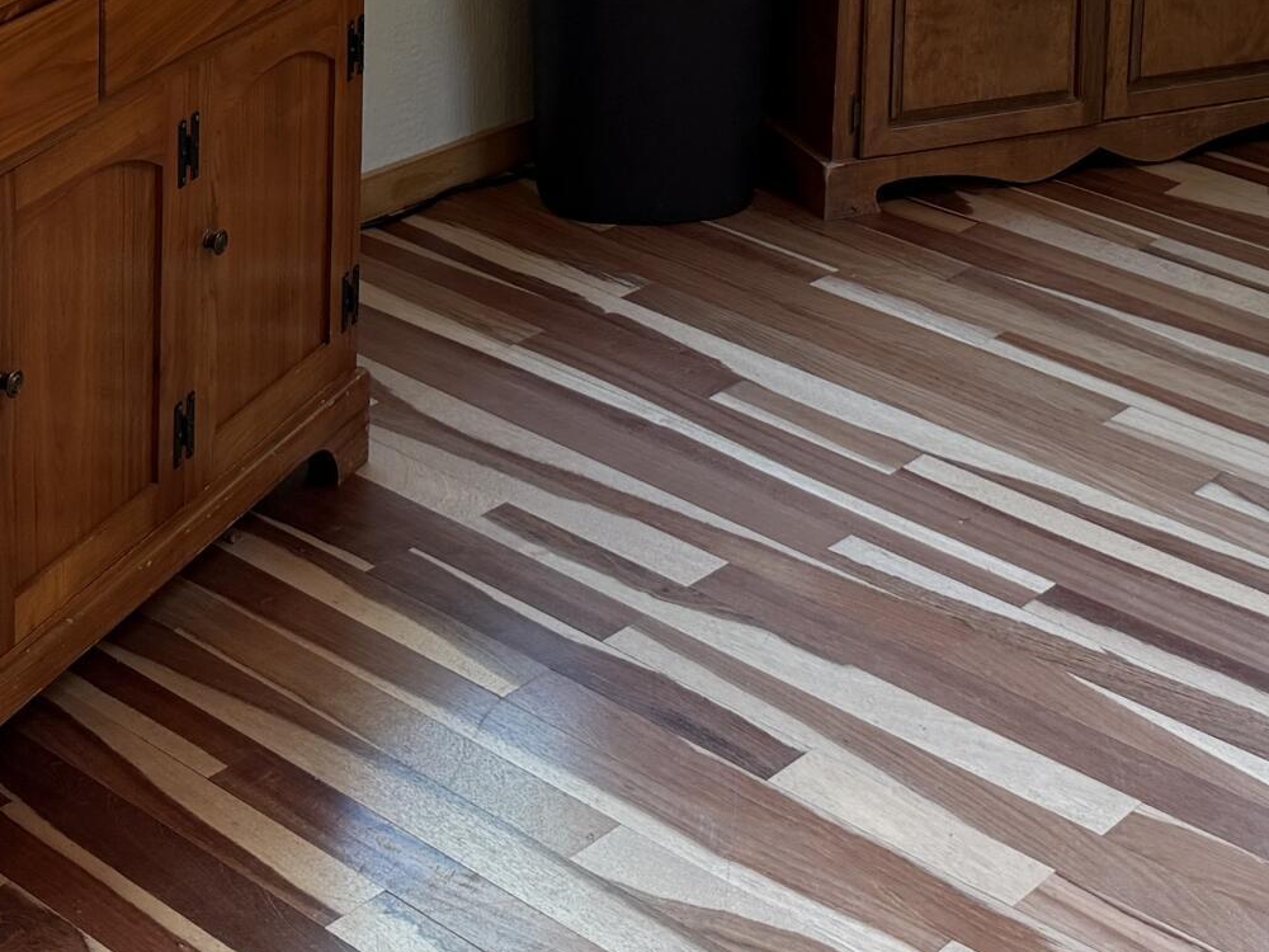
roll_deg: -1.3
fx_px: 2639
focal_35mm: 72
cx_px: 736
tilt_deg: -8.8
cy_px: -386
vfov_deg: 18.6
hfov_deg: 27.0
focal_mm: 6.76
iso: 125
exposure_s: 1/121
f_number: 1.78
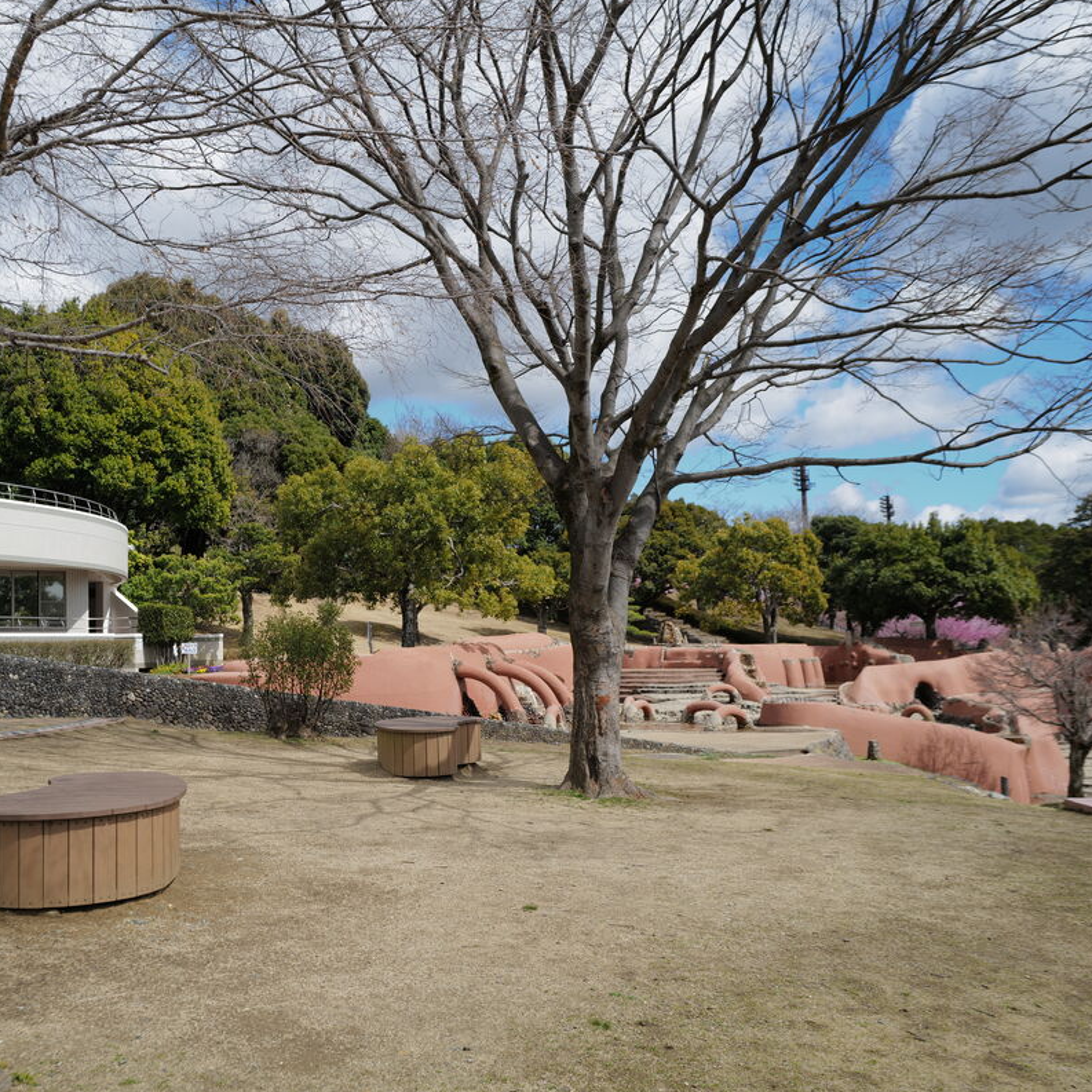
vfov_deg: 46.0
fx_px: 1285
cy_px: 545
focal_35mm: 36
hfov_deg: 45.7
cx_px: 426
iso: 100
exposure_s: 1/640
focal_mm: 28
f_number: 5
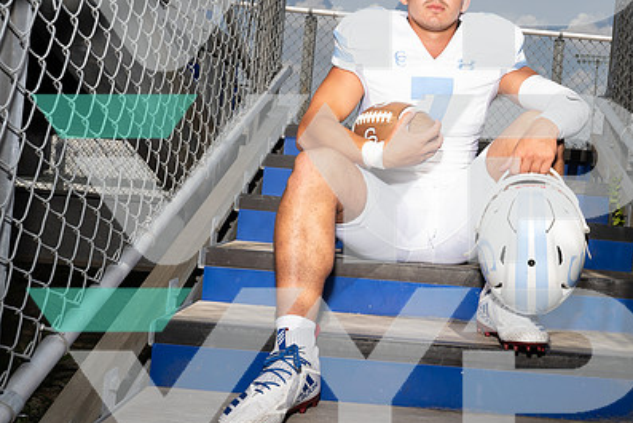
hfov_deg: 49.5
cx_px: 437
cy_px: 180
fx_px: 668
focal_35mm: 38
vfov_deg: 35.0
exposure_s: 1/250
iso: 125
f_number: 11
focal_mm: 26
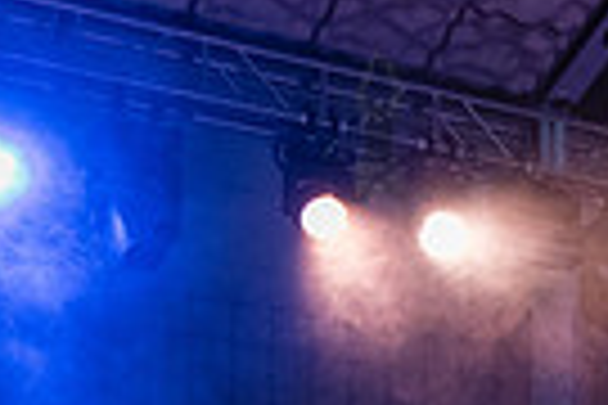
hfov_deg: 12.9
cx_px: 1248
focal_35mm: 137
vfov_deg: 9.4
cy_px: 776
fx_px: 2314
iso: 4000
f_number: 3.5
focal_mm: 32
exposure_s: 1/320
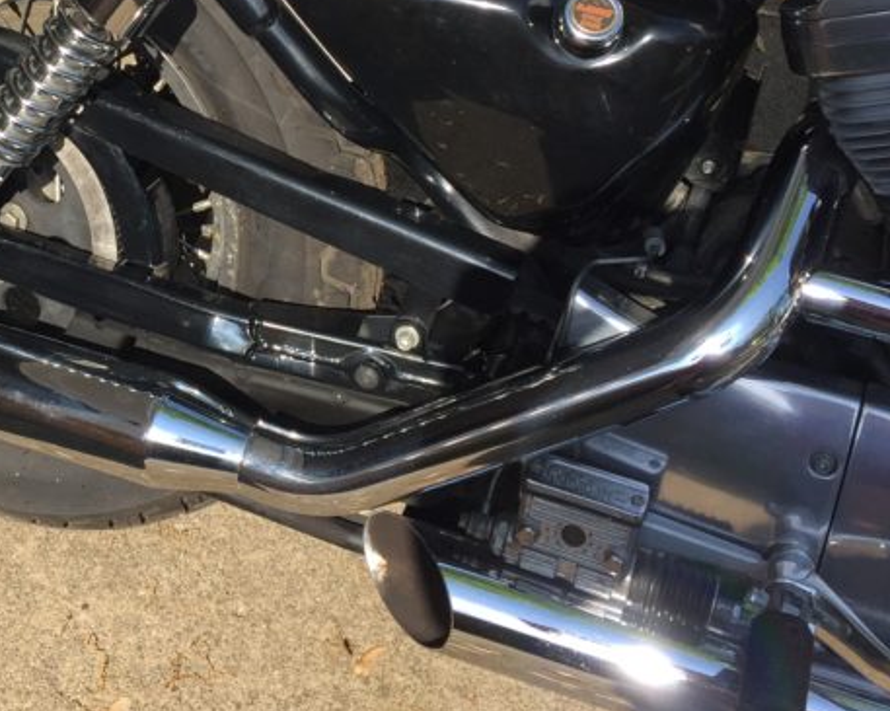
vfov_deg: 23.9
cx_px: 121
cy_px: 78
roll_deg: +0.6
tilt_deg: -33.3
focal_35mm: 62
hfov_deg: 29.5
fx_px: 1632
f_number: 2.2
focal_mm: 4.15
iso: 32
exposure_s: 1/1163
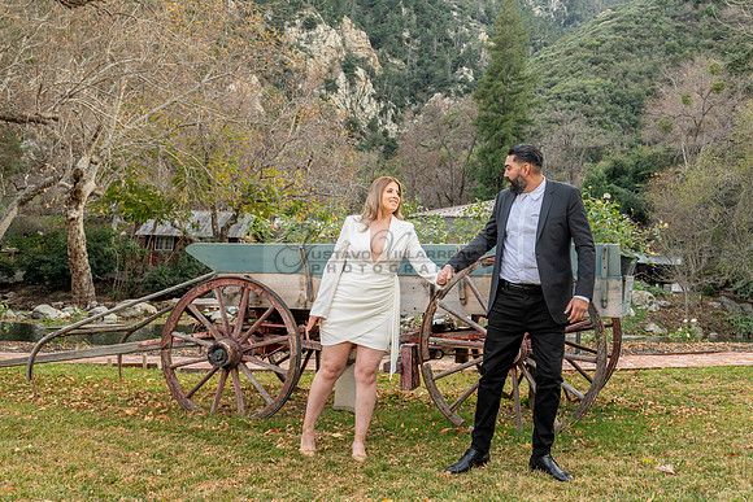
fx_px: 774
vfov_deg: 35.7
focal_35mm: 37
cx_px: 533
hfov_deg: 50.4
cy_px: 172
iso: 200
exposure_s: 1/125
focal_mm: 24
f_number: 5.6
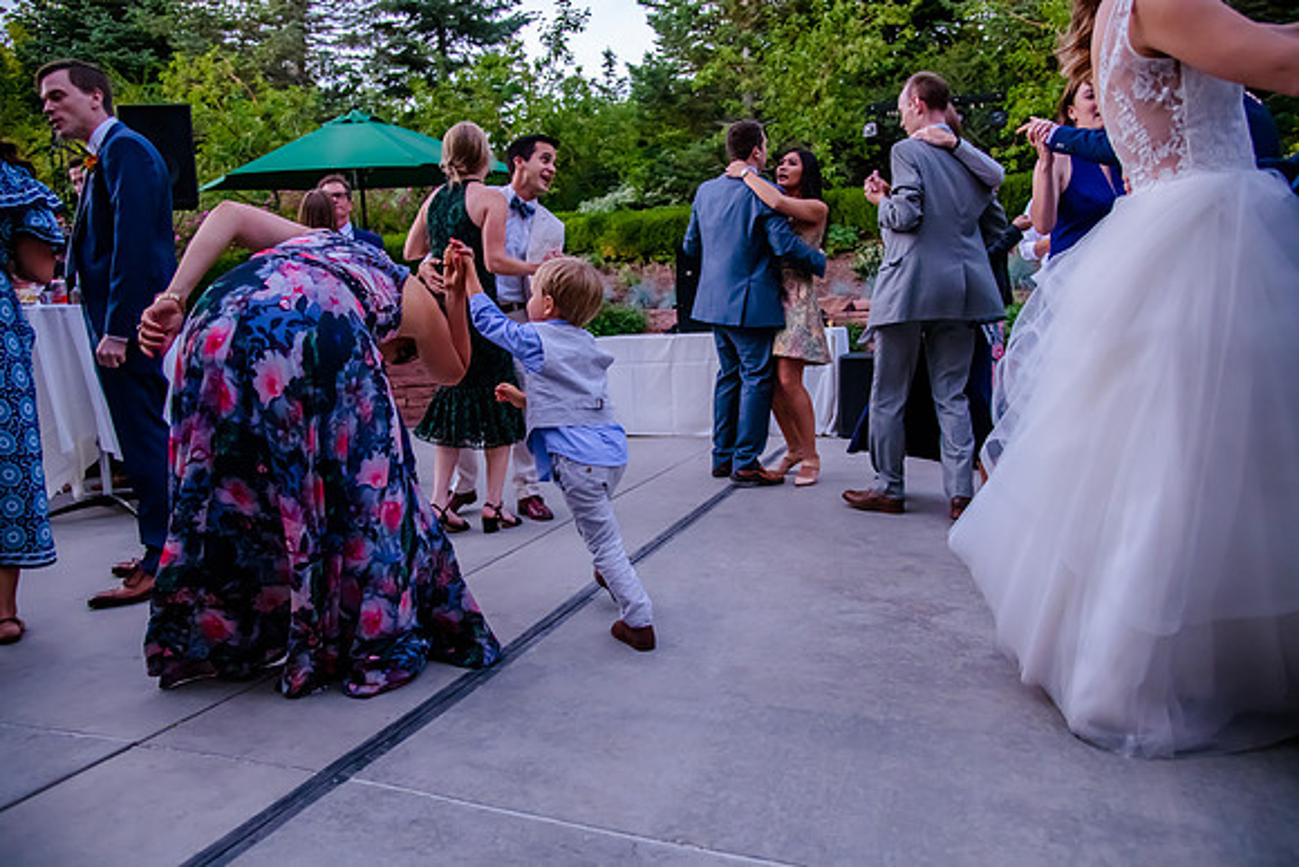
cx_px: 650
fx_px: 908
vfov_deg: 51.0
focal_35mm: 25
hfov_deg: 71.1
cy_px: 434
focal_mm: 24
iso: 3200
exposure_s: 1/640
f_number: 4
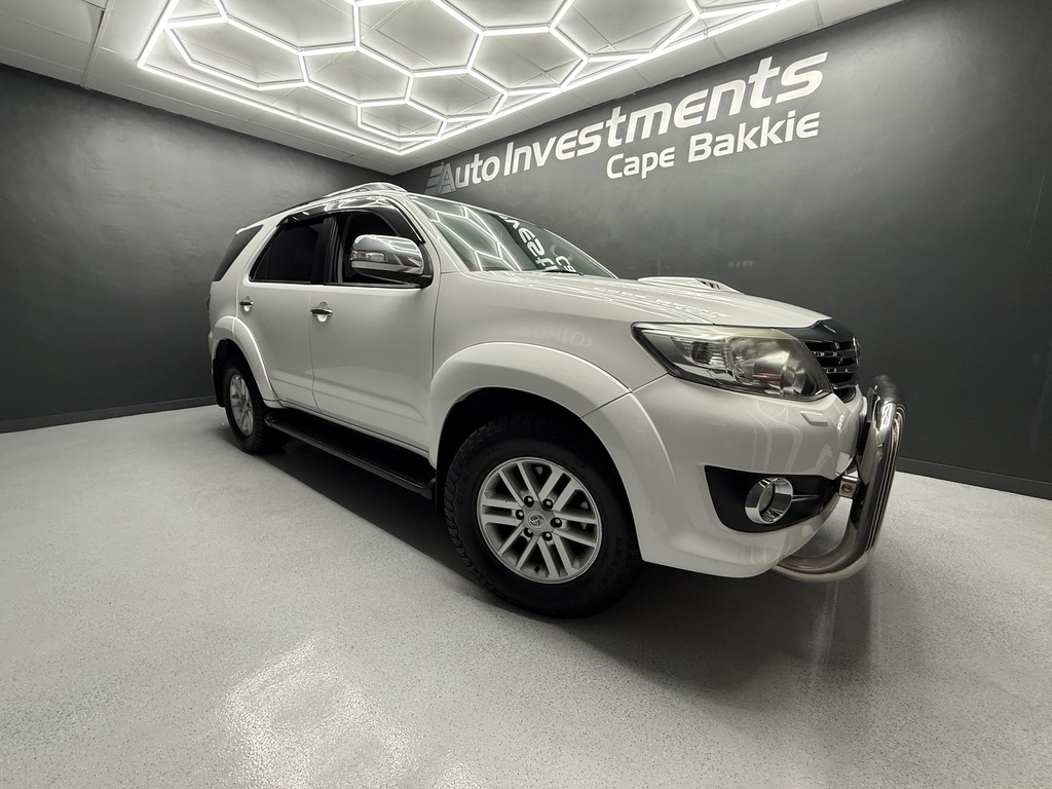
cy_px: 394
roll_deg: -0.4
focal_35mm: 14
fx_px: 425
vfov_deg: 85.7
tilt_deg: -10.9
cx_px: 526
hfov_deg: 102.1
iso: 200
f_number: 2.2
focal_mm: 2.22
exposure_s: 1/100
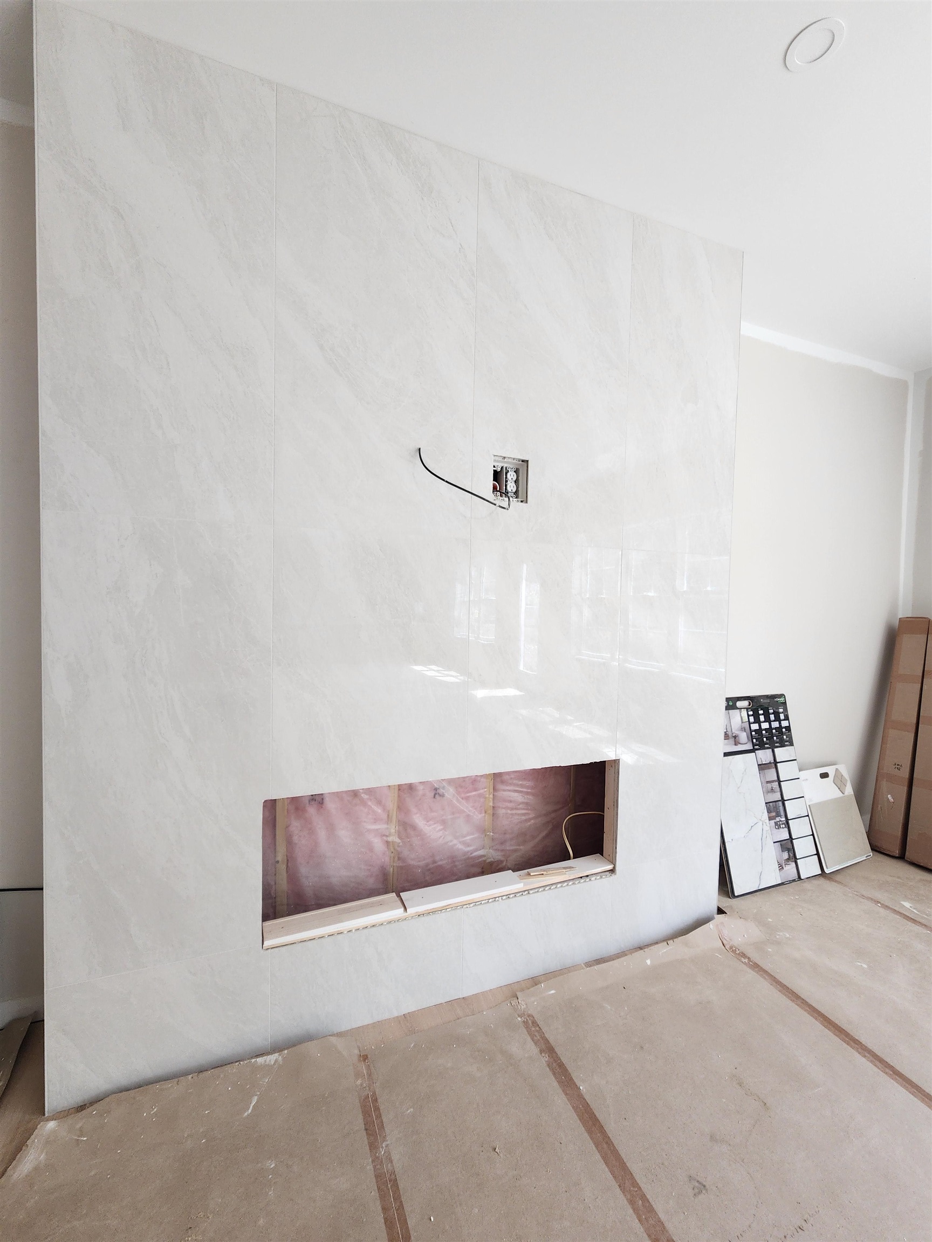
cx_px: 466
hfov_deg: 89.9
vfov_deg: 106.2
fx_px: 467
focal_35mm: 13
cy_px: 621
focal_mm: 2.2
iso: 100
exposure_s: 1/60
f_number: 2.2
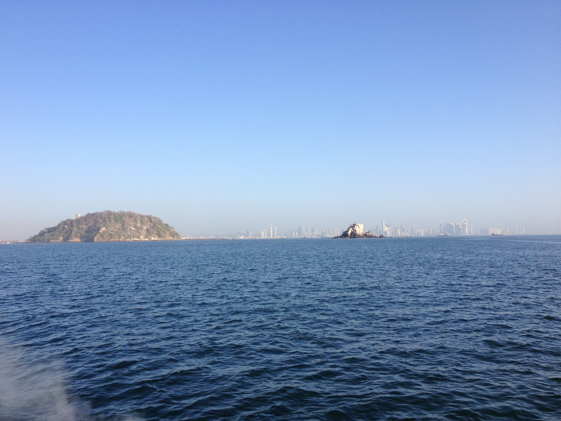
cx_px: 280
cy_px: 210
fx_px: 567
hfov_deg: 52.6
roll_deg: +2.0
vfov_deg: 40.7
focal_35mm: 35
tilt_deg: -0.8
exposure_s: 1/1314
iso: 50
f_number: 2.4
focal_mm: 4.28
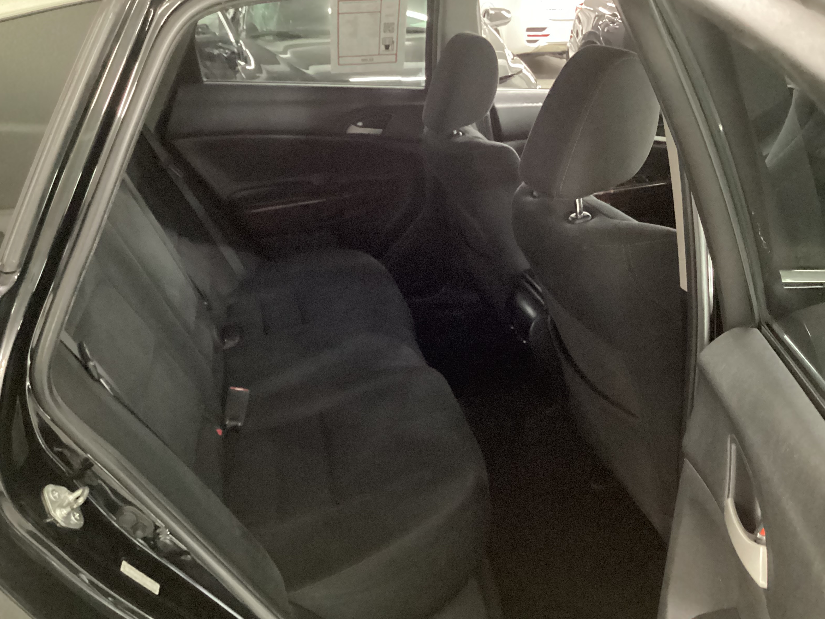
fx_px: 763
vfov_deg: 44.2
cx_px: 402
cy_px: 312
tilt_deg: -26.6
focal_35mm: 32
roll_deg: -0.1
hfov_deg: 56.8
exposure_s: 1/15
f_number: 2.4
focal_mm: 3.3
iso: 640
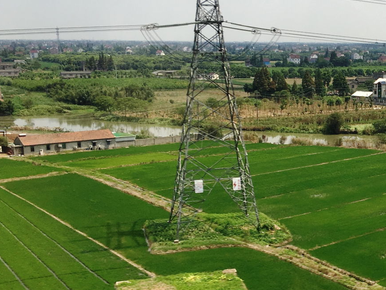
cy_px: 185
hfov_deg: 28.3
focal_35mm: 64
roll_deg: -1.3
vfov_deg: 22.9
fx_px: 714
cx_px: 394
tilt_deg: -8.0
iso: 25
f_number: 2.2
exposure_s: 1/487
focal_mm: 4.15
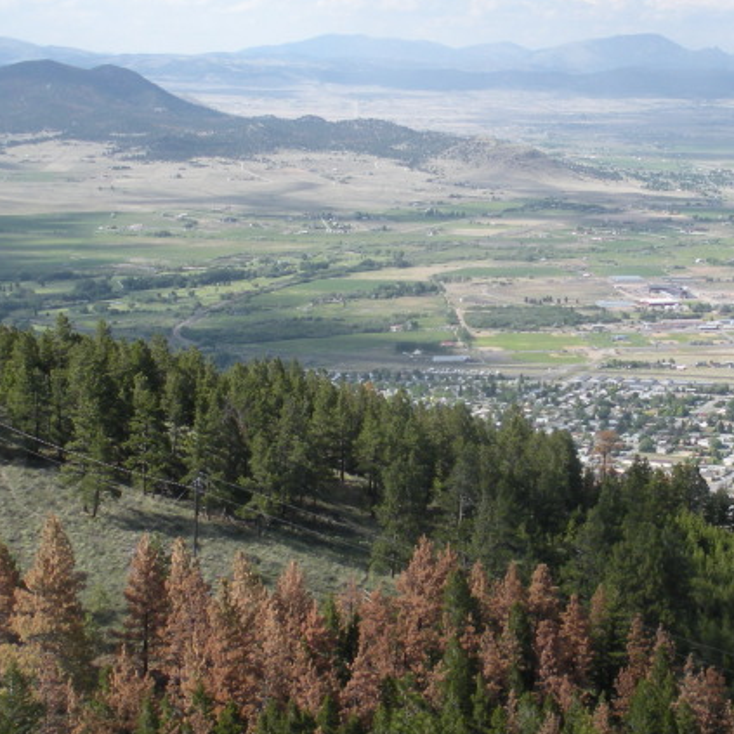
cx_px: 567
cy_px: 349
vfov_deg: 22.5
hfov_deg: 22.2
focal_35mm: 77
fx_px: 1847
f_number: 3.5
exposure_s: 1/484
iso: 64
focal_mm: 6.3
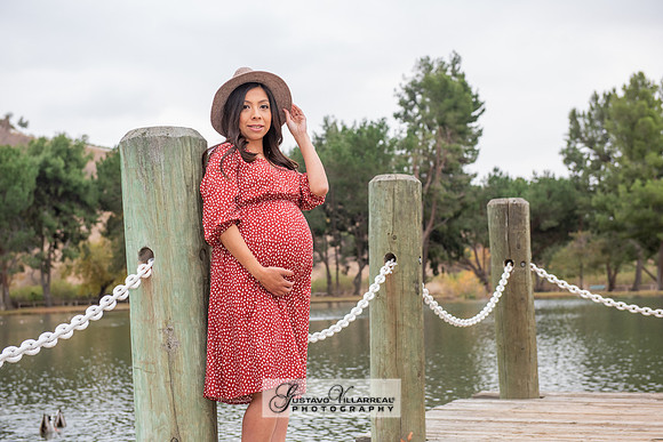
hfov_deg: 33.4
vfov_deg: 22.6
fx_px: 1105
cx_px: 332
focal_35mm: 60
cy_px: 221
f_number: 5
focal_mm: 60
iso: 500
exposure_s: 1/125
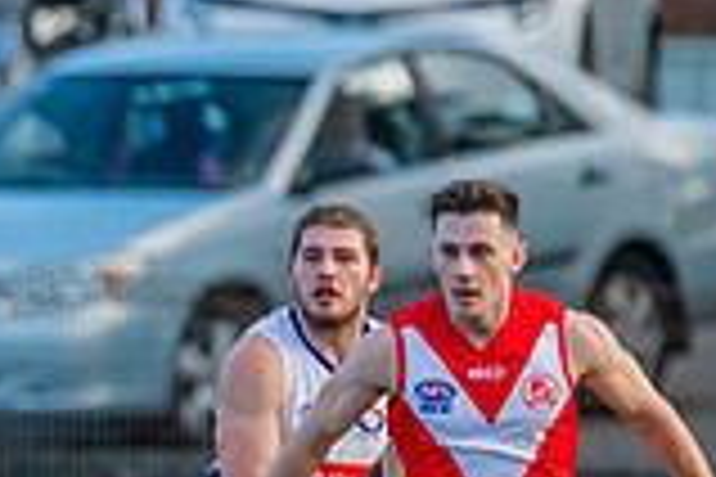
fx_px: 39178
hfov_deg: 1.0
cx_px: -250
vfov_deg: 0.7
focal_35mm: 1970
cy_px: 576
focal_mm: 500
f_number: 6.3
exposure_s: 1/1600
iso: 2500
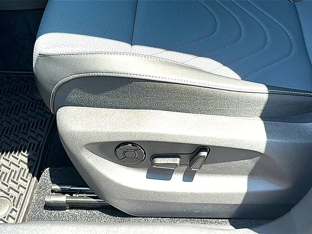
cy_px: 117
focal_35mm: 42
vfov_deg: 34.3
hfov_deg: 44.8
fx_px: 379
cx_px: 156
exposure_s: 1/594
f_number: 1.78
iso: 80
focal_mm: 6.86
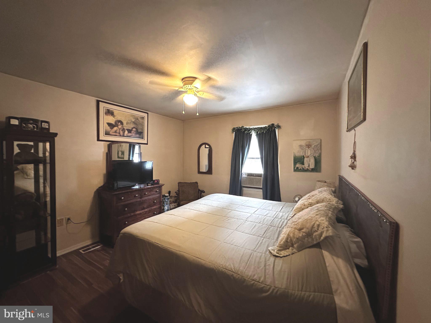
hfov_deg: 102.1
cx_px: 216
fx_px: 174
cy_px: 162
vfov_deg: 85.7
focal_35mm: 14
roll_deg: -0.6
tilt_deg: -0.4
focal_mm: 2.22
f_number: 2.2
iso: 800
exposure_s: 1/60
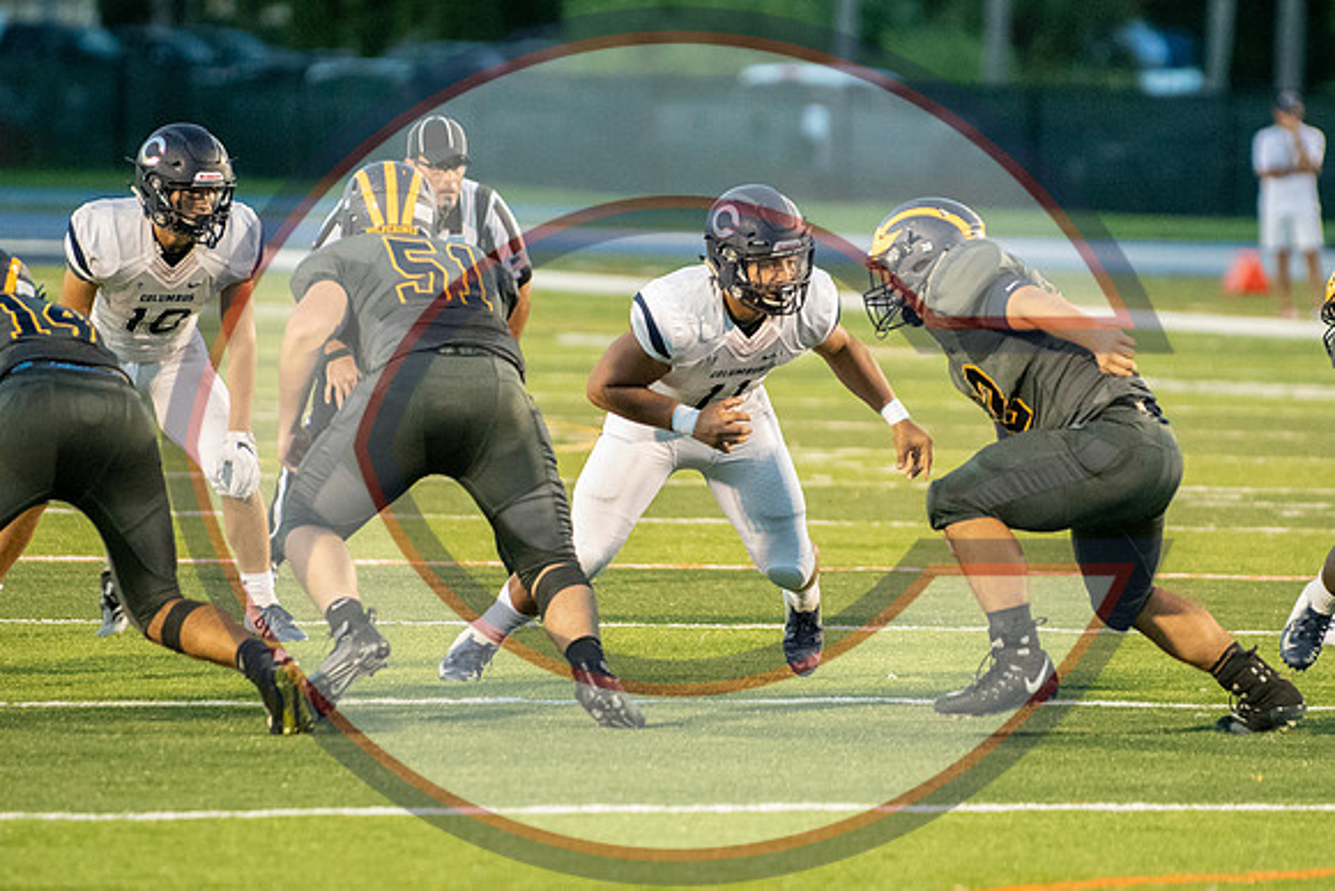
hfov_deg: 5.9
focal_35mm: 352
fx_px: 13057
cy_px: 368
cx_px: 783
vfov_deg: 3.9
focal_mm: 200
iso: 10000
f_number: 2.8
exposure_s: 1/1600
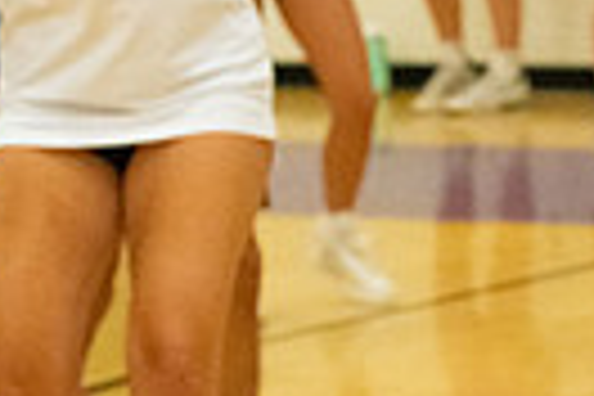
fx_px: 5065
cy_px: 214
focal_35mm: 307
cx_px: 1202
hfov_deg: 6.5
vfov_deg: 4.5
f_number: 4.5
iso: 6400
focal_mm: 70
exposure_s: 1/800
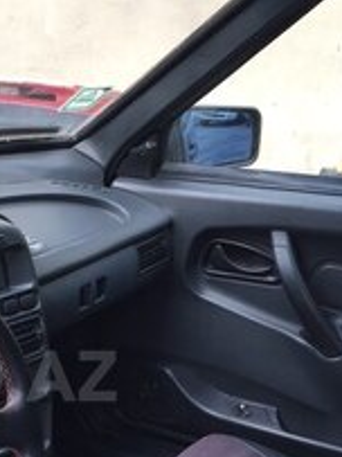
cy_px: 376
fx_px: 936
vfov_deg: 26.8
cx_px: -56
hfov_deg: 19.6
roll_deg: -0.4
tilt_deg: -22.2
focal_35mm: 71
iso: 32
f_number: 2.2
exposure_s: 1/176
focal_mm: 4.15
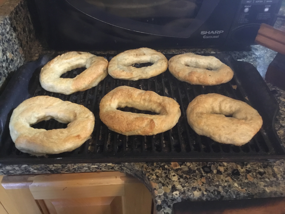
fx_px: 255
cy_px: 107
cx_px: 142
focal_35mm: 31
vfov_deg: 45.4
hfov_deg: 58.4
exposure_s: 1/15
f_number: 2.4
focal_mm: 3.3
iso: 400
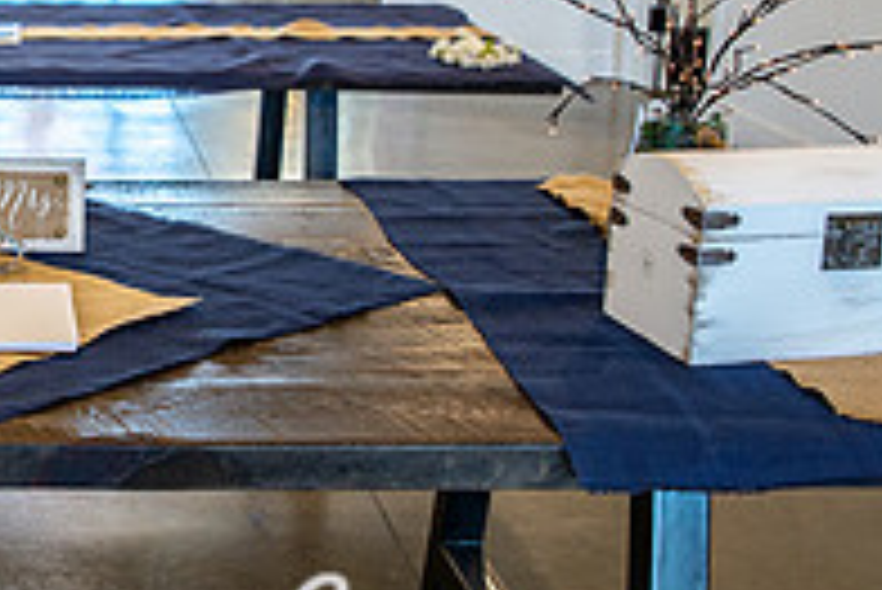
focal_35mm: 71
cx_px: -68
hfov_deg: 26.4
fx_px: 1741
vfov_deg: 19.2
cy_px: 232
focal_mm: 24
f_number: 3.5
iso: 640
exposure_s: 1/250
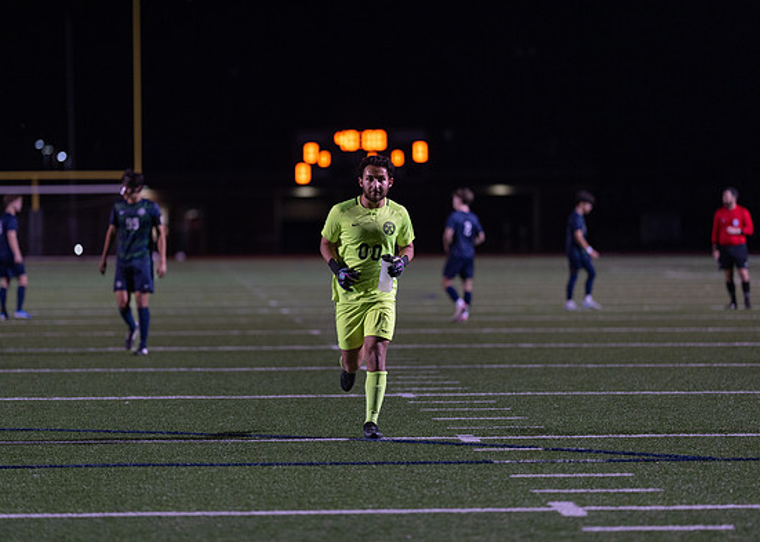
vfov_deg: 9.6
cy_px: 258
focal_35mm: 150
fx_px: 3236
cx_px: 344
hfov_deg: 13.4
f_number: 1.8
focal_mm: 135
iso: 1250
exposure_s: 1/1250
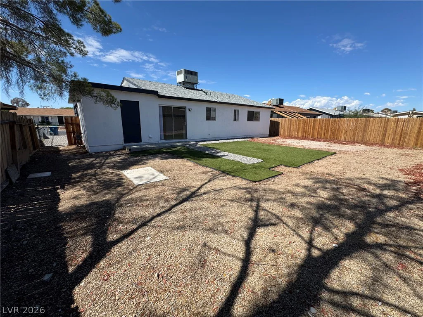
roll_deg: -1.1
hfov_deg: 102.1
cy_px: 158
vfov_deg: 85.7
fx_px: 171
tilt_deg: -13.1
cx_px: 212
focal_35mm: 14
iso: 40
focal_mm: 2.22
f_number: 2.2
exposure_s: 1/1880
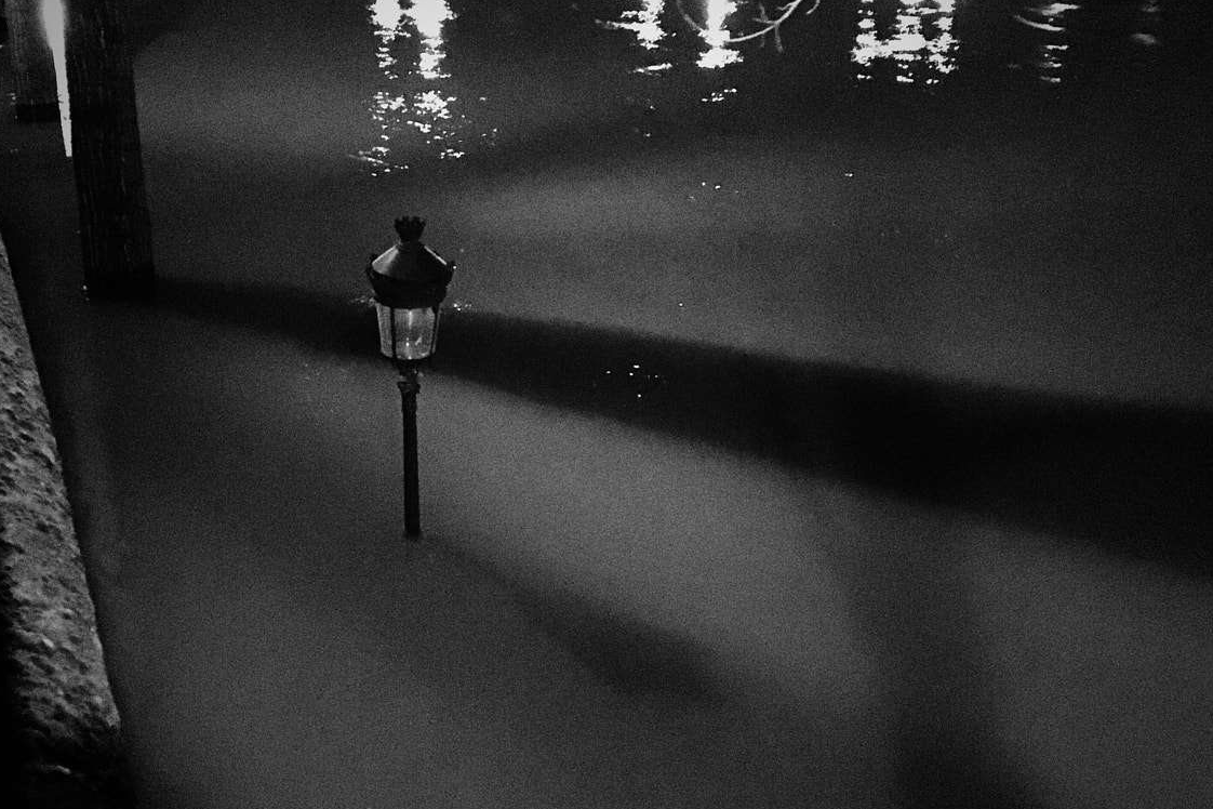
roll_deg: -0.3
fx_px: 1449
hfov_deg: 45.4
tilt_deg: -22.1
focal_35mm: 43
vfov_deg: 31.1
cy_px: 349
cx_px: 609
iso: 1600
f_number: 2.2
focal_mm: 4.15
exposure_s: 1/17
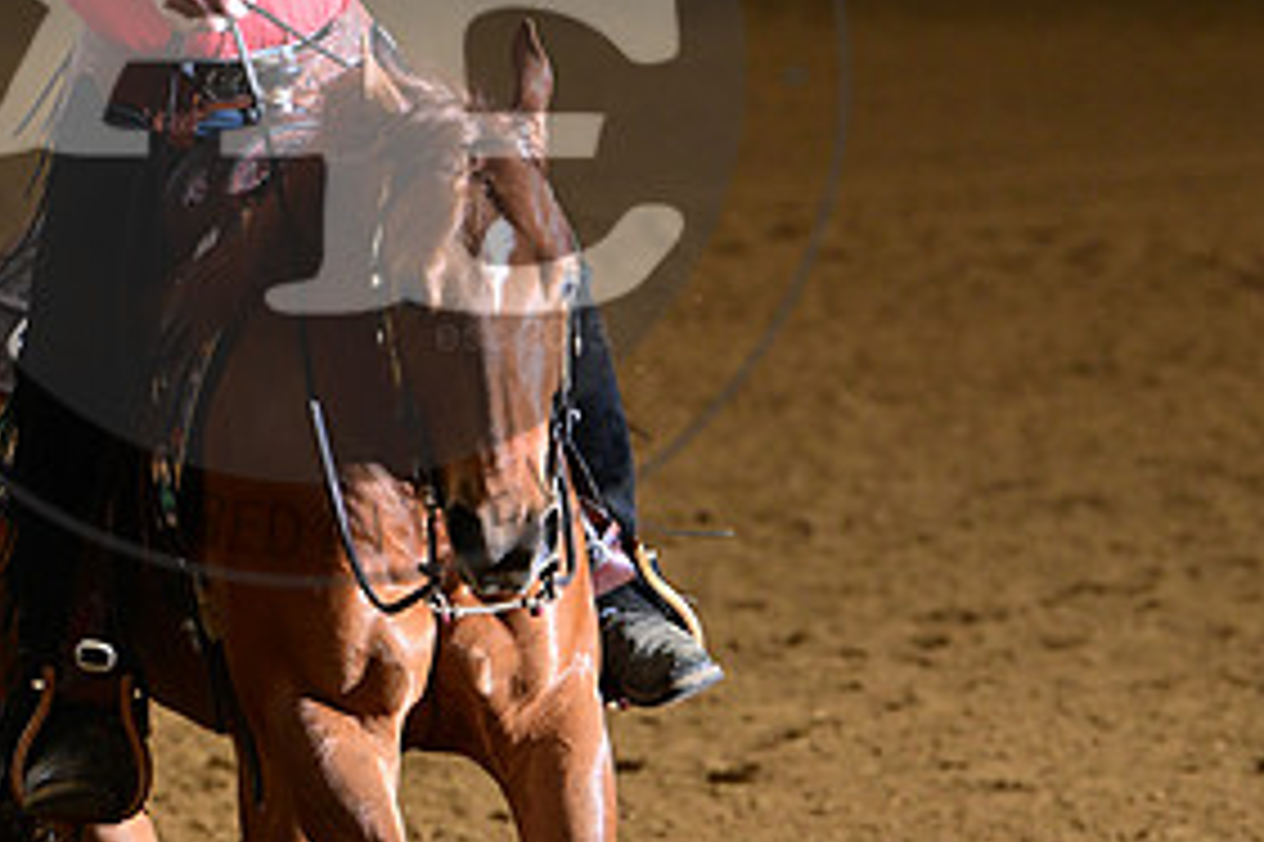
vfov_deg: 3.6
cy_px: 74
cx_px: 315
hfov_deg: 5.4
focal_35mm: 382
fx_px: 13404
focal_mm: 185
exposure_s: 1/200
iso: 2500
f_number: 4.5
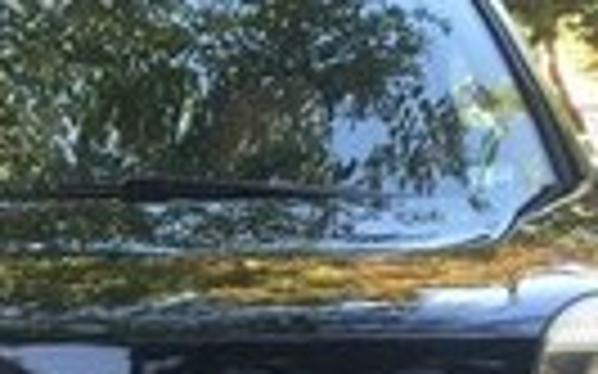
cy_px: 680
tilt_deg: -16.1
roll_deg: +2.7
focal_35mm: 115
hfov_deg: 17.9
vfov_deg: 10.7
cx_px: 67
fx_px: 1873
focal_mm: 4.15
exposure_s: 1/50
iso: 25
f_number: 2.2
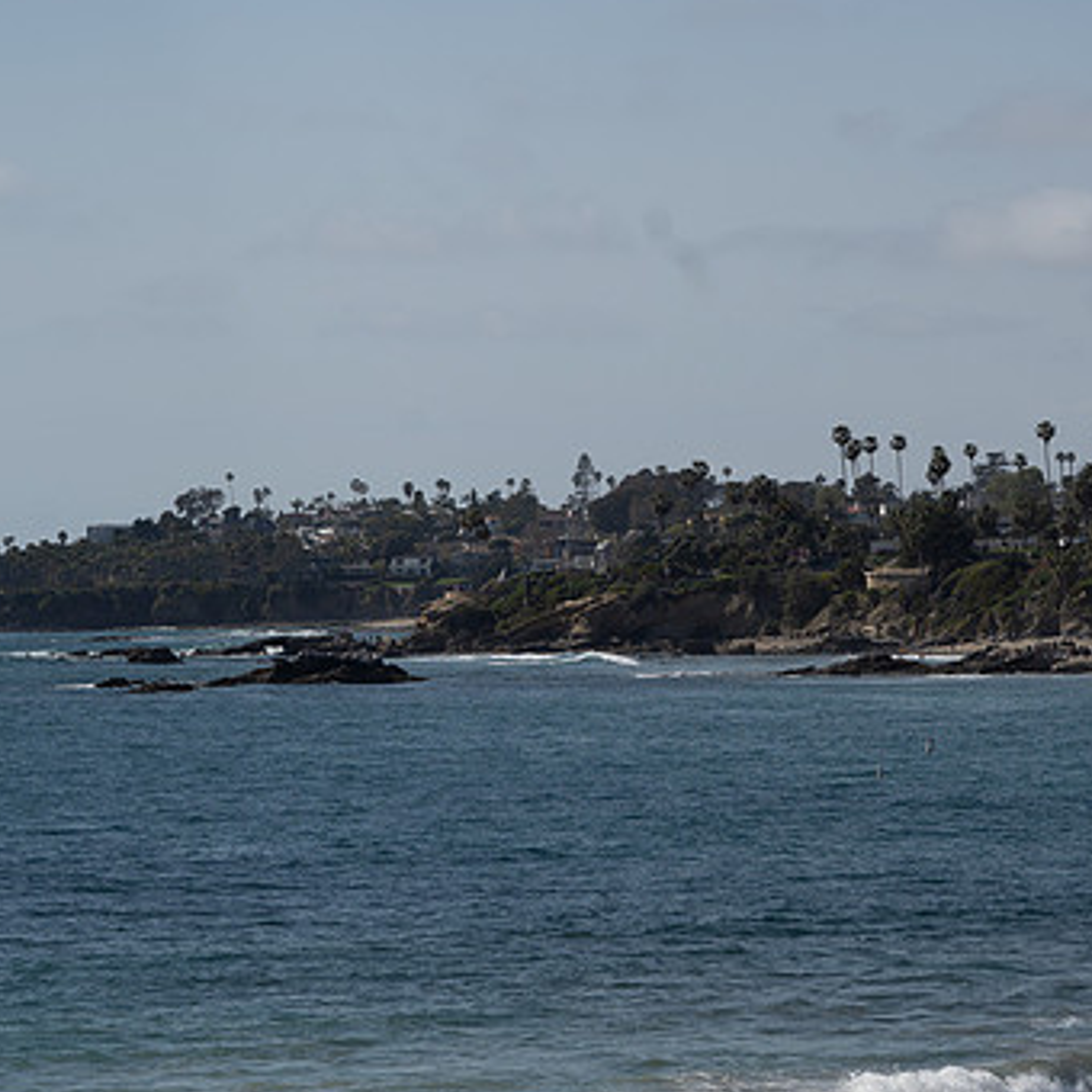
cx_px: 649
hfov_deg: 9.7
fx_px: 6424
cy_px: 496
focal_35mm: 180
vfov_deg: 9.7
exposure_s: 1/2500
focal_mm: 124
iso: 160
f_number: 5.6
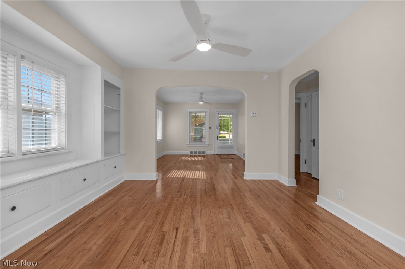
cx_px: 202
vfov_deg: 81.1
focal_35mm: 14
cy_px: 134
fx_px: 157
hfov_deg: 104.3
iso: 100
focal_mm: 14
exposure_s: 1/60
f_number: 9
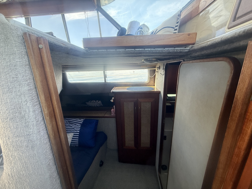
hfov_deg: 102.1
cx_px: 126
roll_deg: +0.1
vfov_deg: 85.7
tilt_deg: -15.6
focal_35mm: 14
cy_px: 94
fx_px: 102
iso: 160
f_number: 2.2
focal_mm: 2.22
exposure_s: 1/99
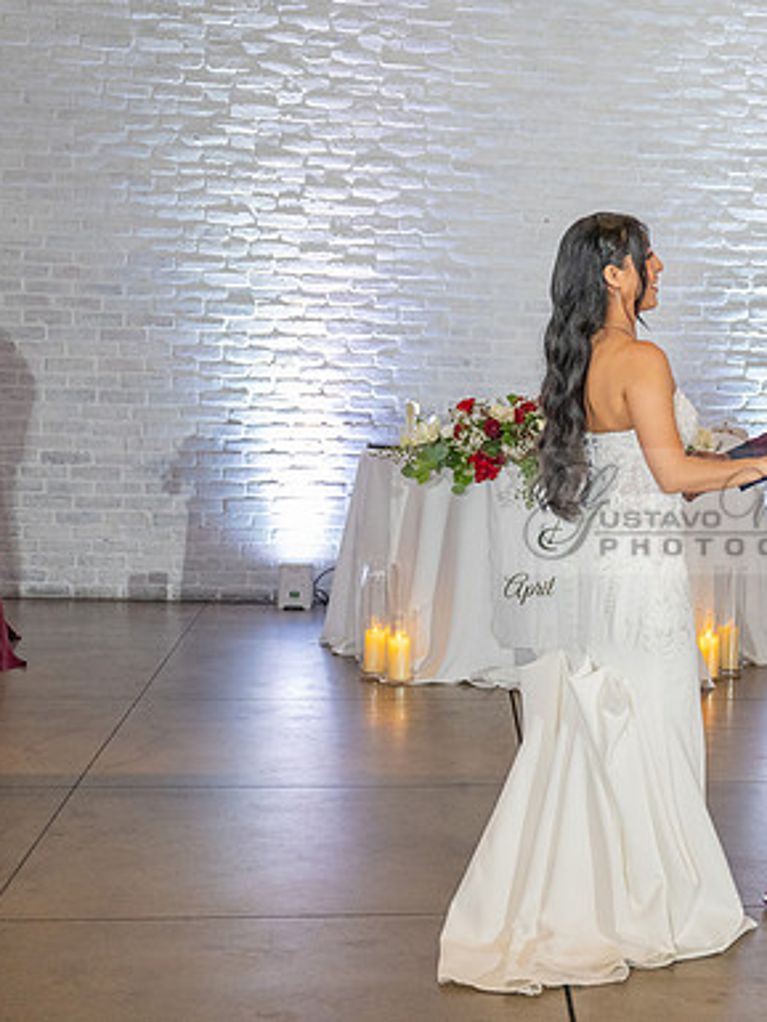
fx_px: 2037
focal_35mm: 69
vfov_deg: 28.1
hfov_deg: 20.3
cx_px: 862
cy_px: 452
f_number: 2.8
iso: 2000
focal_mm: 40
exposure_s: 1/200
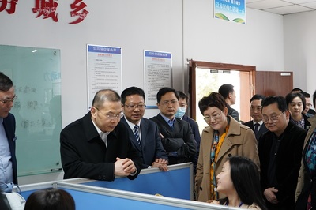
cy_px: 105
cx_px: 158
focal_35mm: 58
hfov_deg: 34.5
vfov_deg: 23.3
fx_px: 509
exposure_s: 1/60
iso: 3200
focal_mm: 58
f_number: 4.5
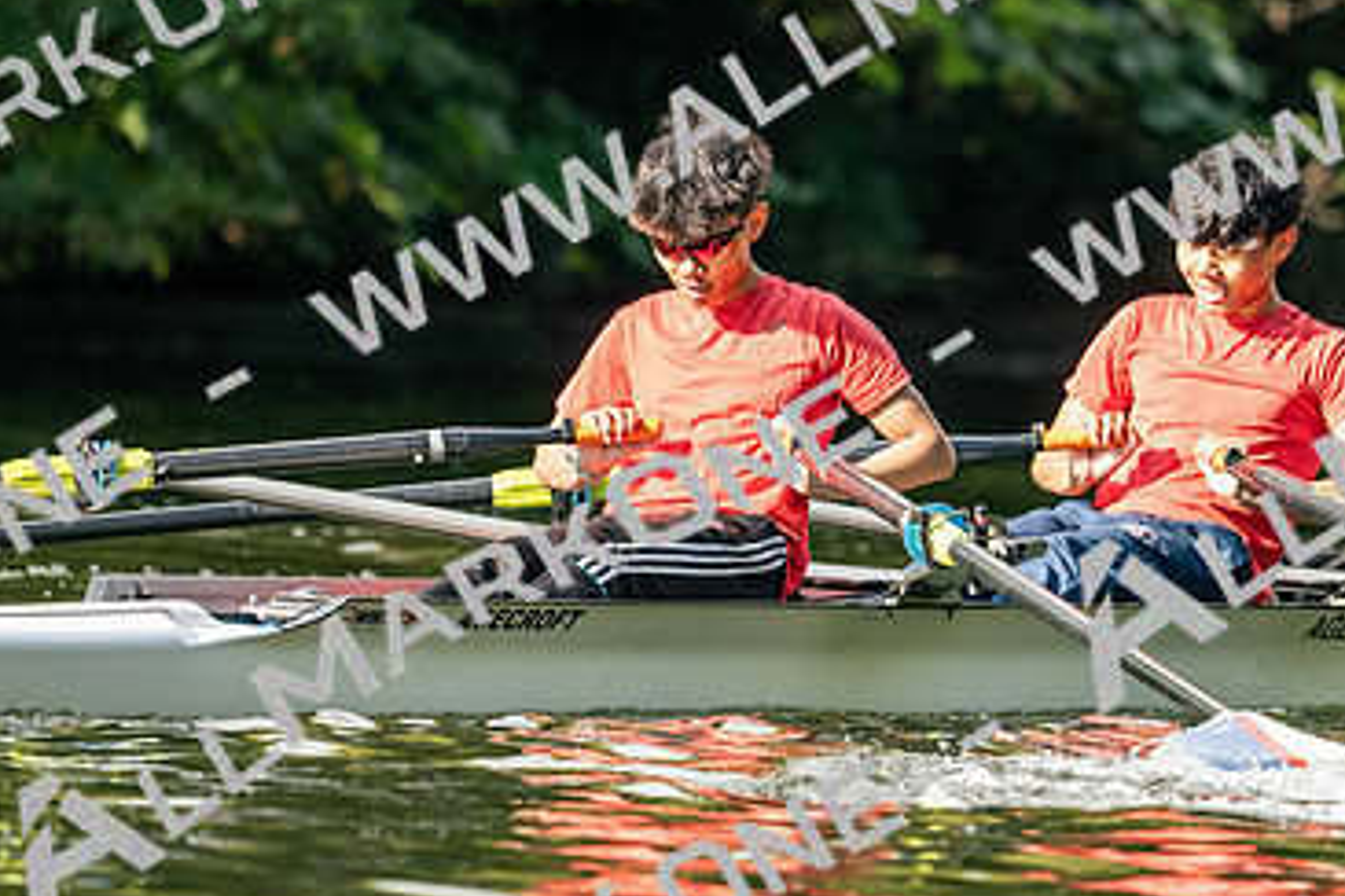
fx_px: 23722
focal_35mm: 635
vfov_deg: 2.2
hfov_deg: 3.2
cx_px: 764
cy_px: 365
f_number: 4.5
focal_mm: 400
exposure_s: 1/2500
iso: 1250
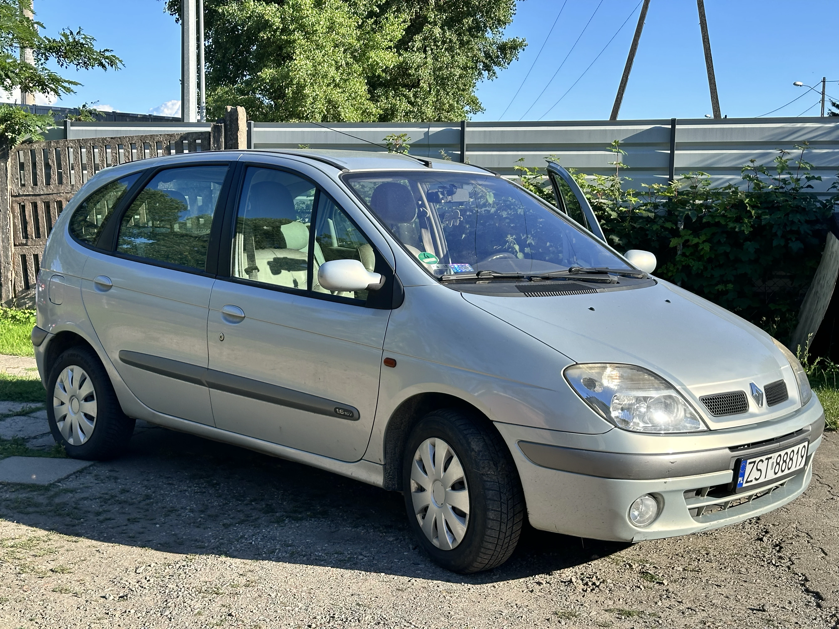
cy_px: 314
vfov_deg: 30.3
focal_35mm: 48
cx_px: 420
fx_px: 1163
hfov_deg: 39.7
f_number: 1.78
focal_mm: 6.86
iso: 64
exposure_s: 1/1848
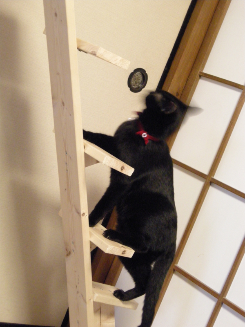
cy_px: 164
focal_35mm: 74
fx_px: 698
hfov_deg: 19.9
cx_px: 122
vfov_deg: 26.3
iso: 800
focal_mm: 15.7
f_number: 3.9
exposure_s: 1/10.2
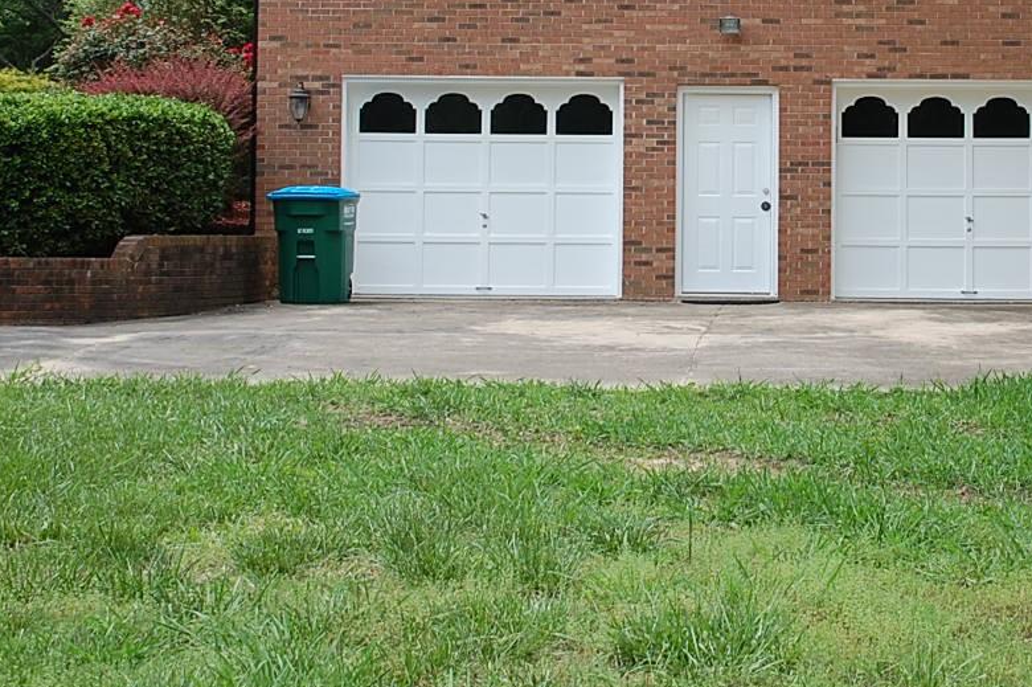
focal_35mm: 81
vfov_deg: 16.6
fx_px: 2320
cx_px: 709
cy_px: 87
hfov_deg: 24.9
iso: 200
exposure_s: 1/200
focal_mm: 28
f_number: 7.1
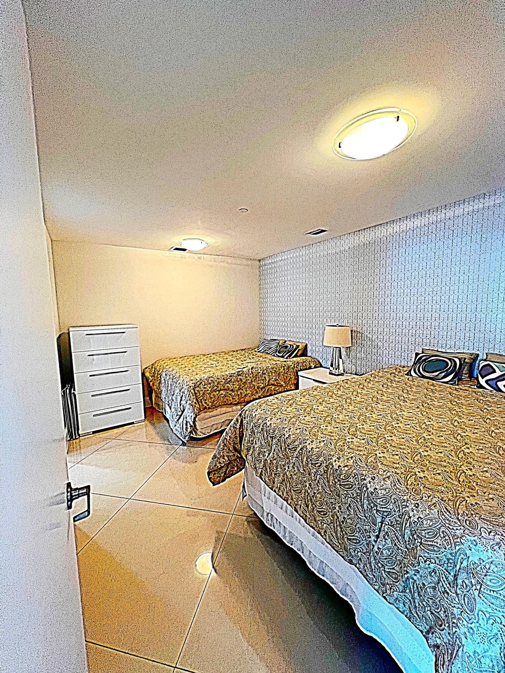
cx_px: 252
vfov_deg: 106.2
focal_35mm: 13
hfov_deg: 89.9
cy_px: 336
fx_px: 253
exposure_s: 1/60
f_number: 1.8
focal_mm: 1.57
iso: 200
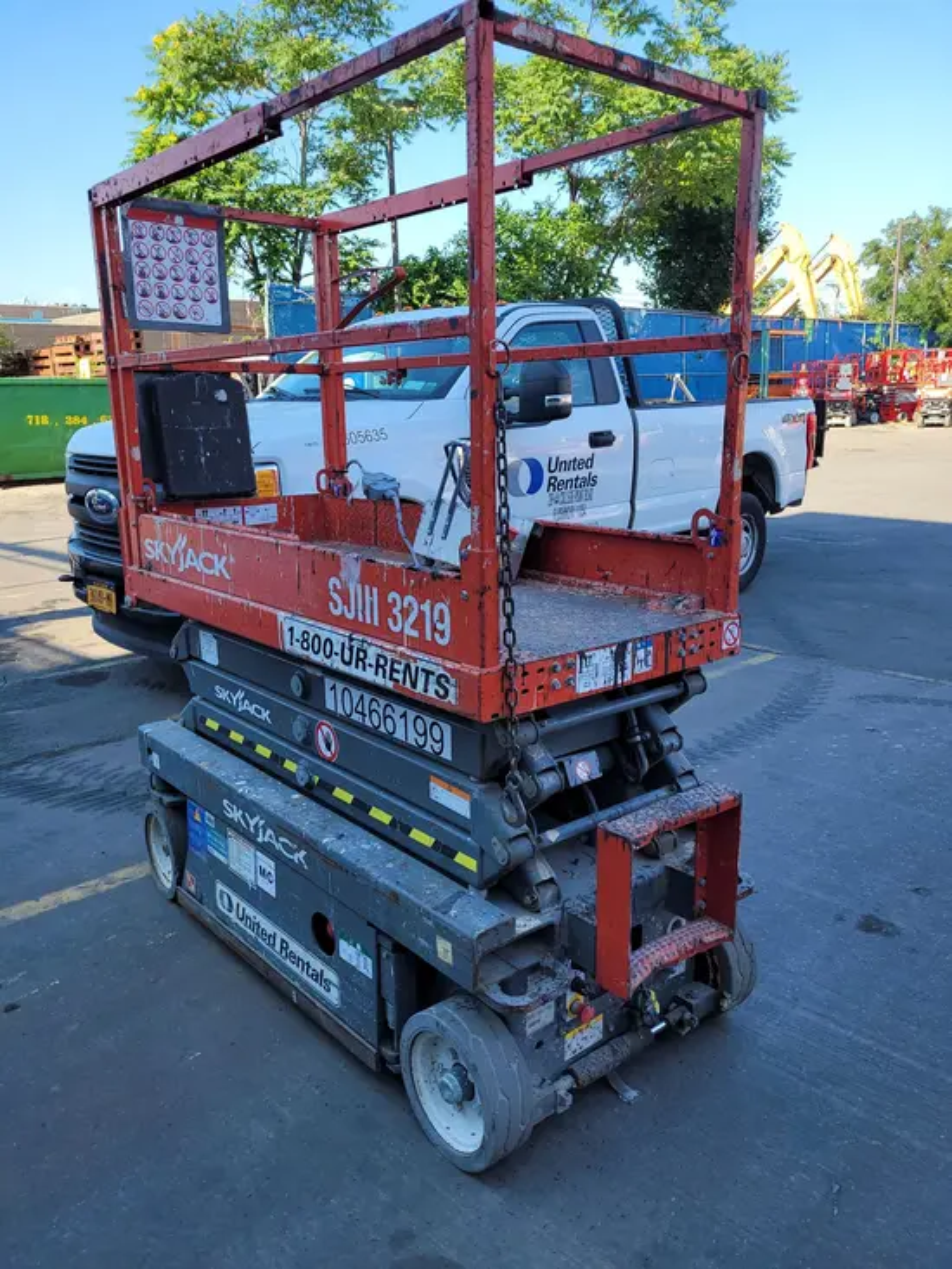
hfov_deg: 53.1
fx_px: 953
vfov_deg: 67.3
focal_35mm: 26
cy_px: 634
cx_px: 476
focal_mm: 5.4
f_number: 1.8
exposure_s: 1/637
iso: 40
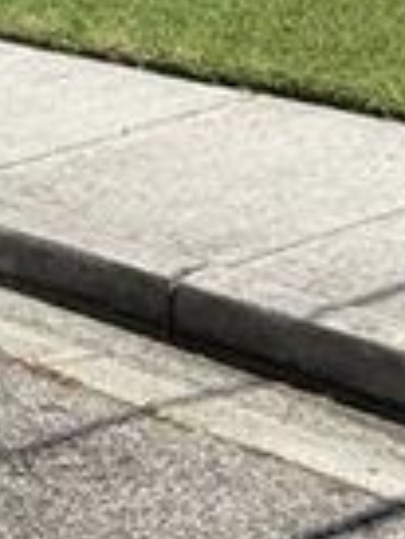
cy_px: -368
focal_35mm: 141
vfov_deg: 12.9
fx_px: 2196
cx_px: -4
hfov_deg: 10.4
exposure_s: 1/1626
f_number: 1.8
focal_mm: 3
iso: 25
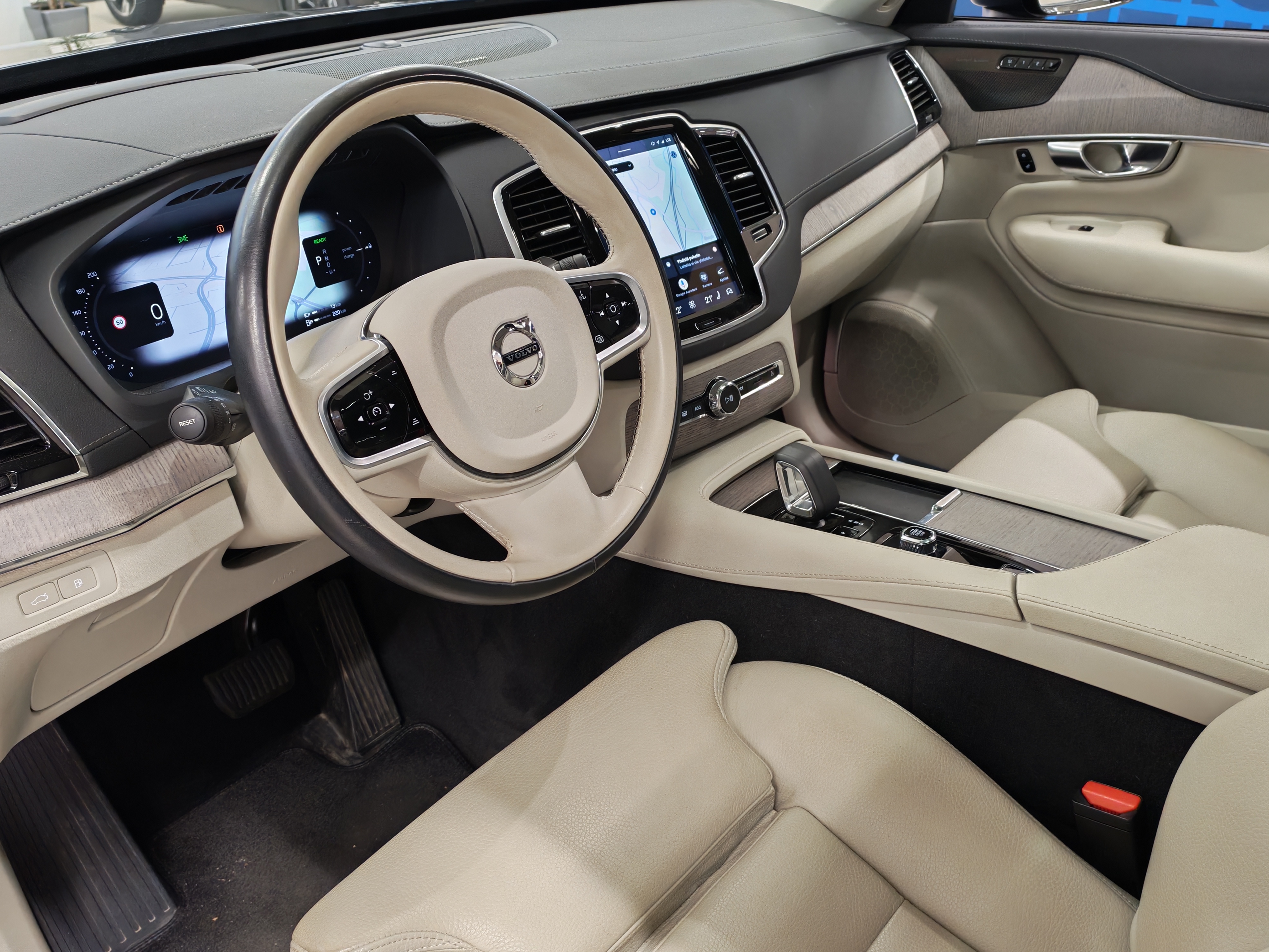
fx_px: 1173
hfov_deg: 56.8
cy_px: 476
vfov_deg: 44.2
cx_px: 634
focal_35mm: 32
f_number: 1.9
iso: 740
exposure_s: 1/50
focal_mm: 6.12
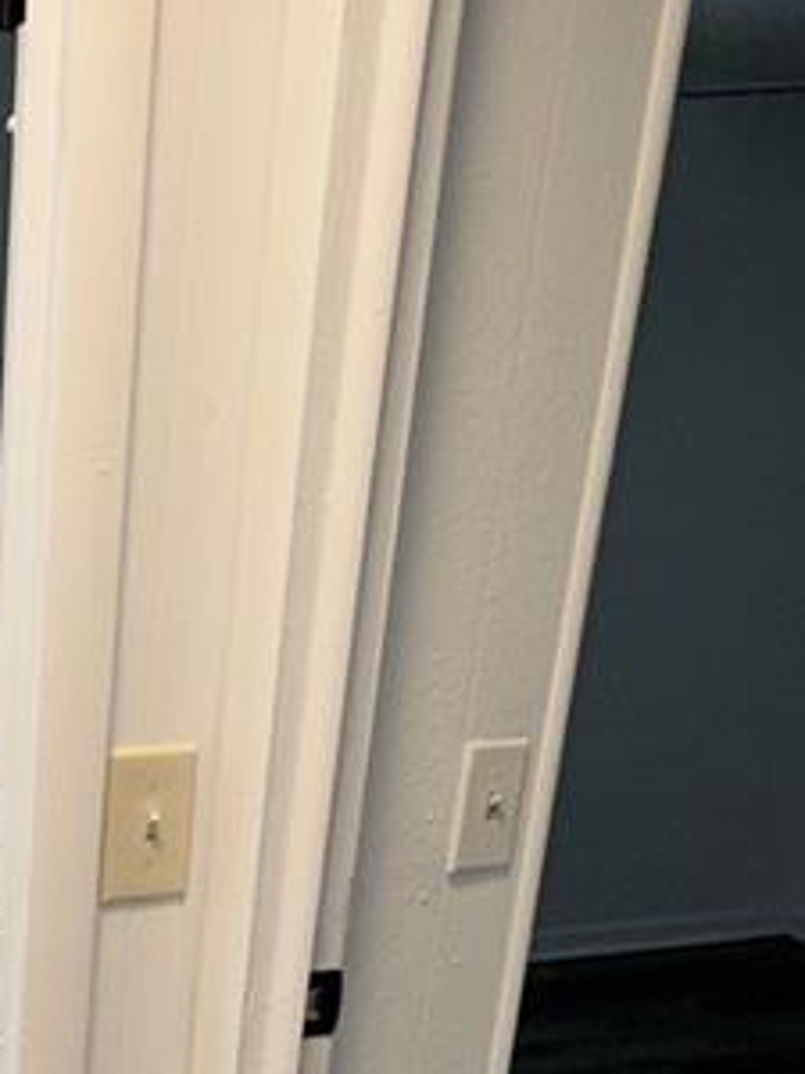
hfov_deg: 24.6
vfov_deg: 31.9
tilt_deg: -20.9
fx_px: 1736
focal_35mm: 56
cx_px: -47
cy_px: 1049
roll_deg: -2.0
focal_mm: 2.22
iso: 32
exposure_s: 1/122
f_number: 2.2
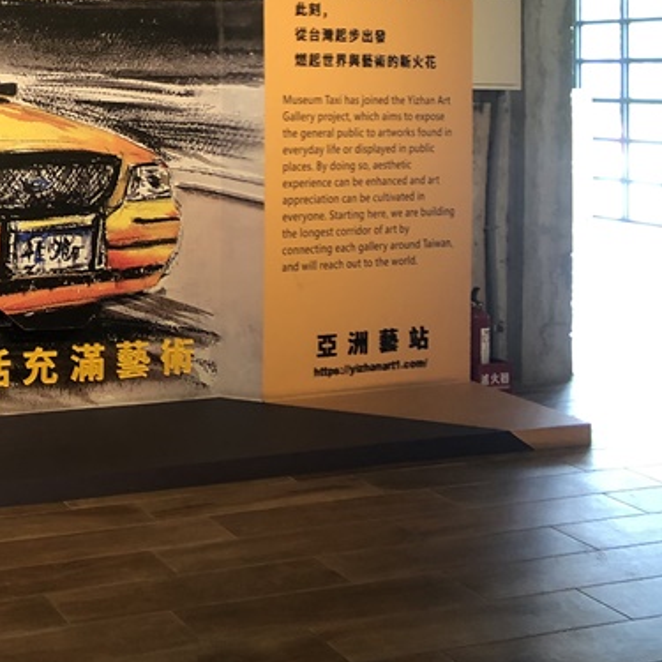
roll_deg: -0.9
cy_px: 87
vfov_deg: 25.4
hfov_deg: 23.4
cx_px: -177
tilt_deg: -1.5
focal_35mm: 66
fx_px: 1428
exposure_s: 1/15
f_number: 1.8
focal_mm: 3.99
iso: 40
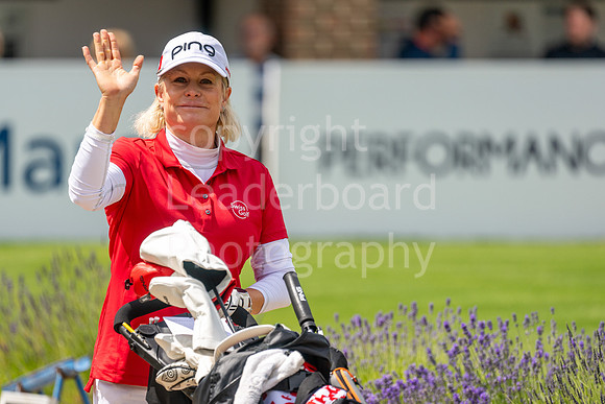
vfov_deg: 3.5
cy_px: 231
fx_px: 6562
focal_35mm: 390
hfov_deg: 5.3
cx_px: 214
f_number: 4
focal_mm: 300
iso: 200
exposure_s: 1/2000
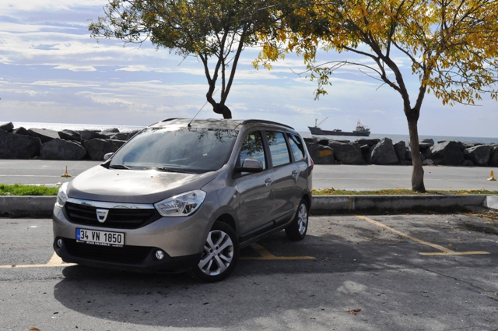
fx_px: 580
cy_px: 166
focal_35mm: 42
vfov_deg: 31.8
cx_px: 249
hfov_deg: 46.5
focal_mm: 28
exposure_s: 1/1250
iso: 1250
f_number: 18
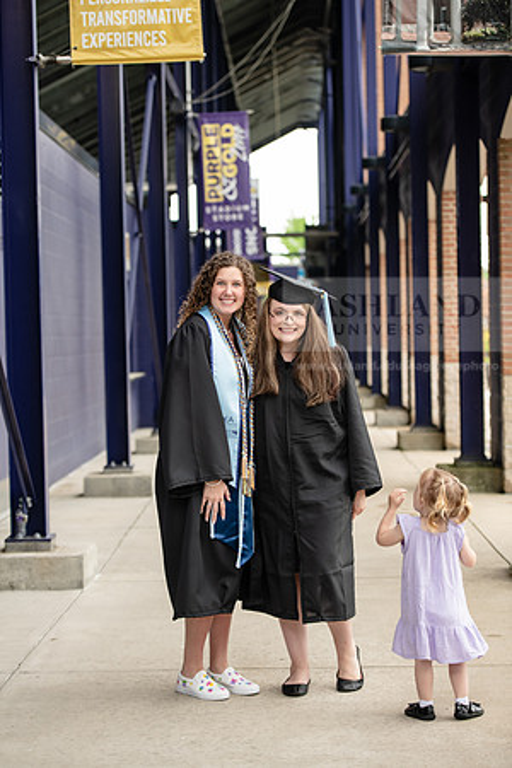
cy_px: 384
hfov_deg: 16.1
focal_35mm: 85
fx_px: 1813
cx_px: 256
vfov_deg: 23.9
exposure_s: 1/320
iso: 320
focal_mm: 85
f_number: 3.2
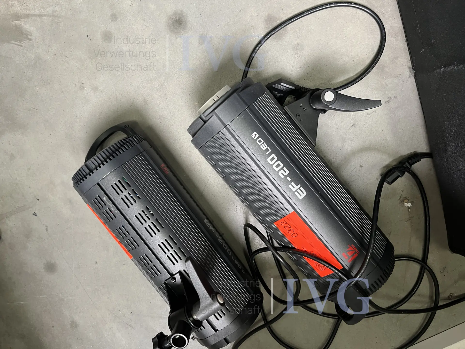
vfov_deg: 53.1
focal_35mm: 26
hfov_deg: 67.3
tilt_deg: -75.9
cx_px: 232
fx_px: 349
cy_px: 174
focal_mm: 5.1
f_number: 1.6
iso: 160
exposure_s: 1/50
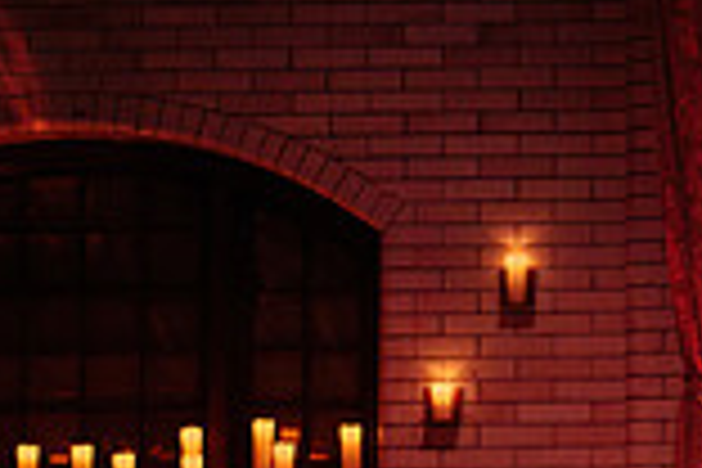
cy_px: 322
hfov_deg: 7.3
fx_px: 5362
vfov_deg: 5.0
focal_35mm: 275
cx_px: 1326
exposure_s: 1/80
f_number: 3.5
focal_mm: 70
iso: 2000
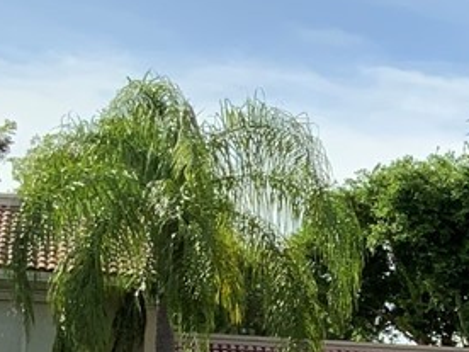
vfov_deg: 8.7
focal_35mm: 168
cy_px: 412
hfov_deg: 11.2
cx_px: 737
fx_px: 2276
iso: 16
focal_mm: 3
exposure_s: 1/1144
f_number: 1.8
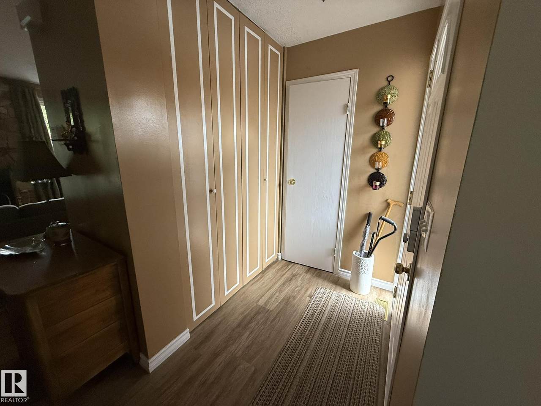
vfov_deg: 85.7
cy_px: 203
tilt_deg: -13.9
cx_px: 270
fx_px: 219
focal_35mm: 14
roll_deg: -1.0
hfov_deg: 102.1
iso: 250
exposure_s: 1/99
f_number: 2.2
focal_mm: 2.22
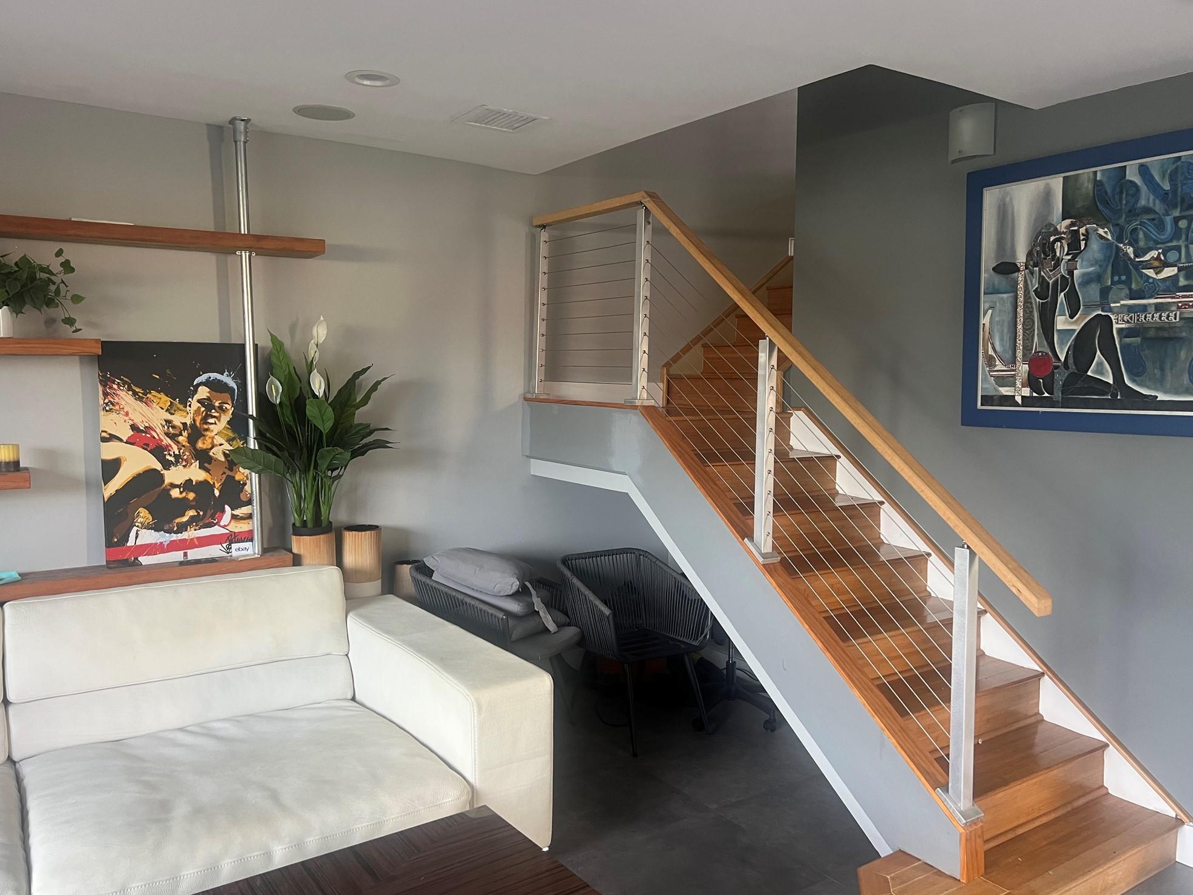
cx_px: 601
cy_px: 439
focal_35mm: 27
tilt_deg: -4.2
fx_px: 931
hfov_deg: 65.3
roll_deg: -0.4
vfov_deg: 51.4
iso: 125
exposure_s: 1/82
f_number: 1.5
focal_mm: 5.7
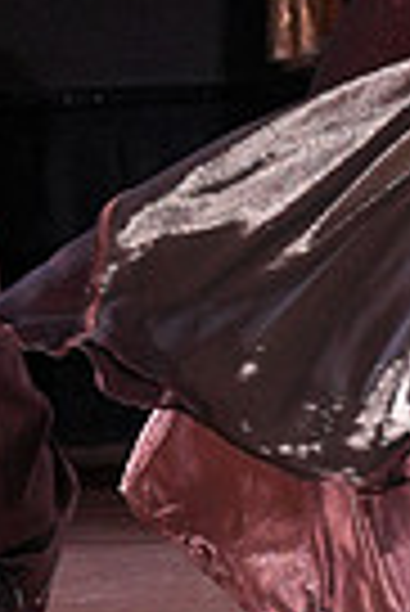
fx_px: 8144
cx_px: 273
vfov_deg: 4.3
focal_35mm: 478
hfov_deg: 2.9
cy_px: -176
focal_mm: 75
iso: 1600
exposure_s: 1/400
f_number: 4
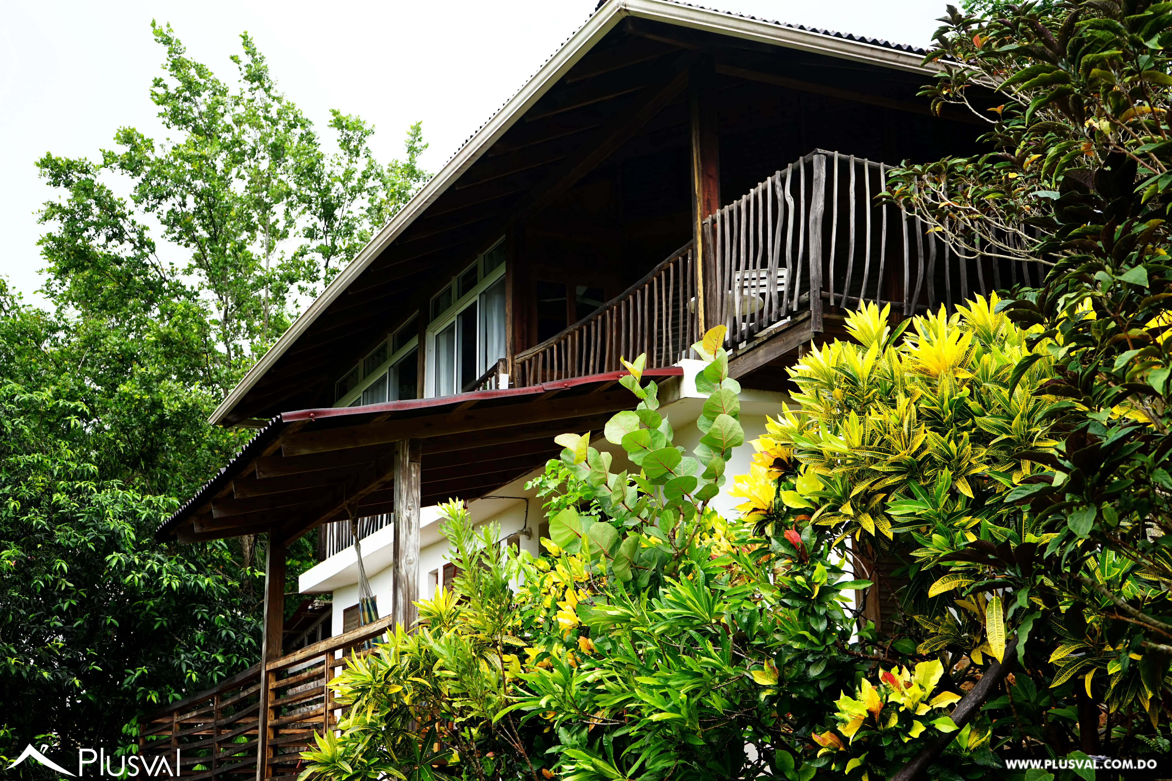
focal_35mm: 48
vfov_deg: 28.1
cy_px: 390
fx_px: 1563
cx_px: 586
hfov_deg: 41.1
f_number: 5
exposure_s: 1/60
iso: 100
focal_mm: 48
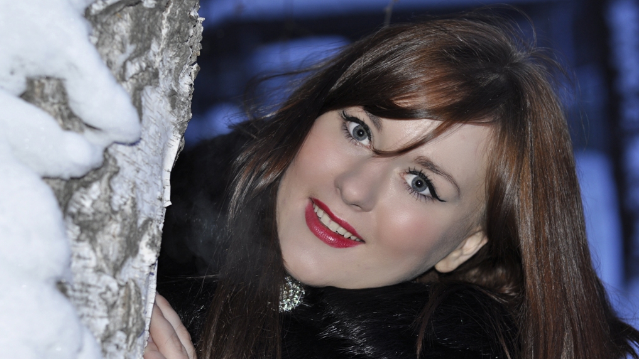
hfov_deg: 26.9
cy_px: 197
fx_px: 1339
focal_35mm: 79
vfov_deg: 15.3
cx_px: 318
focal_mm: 50
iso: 200
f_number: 2.8
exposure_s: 1/60
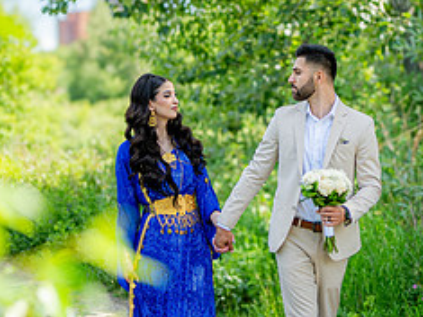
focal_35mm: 83
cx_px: 358
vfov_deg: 17.8
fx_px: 1014
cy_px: 147
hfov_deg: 23.1
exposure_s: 1/3200
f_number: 1.2
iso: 125
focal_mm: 35
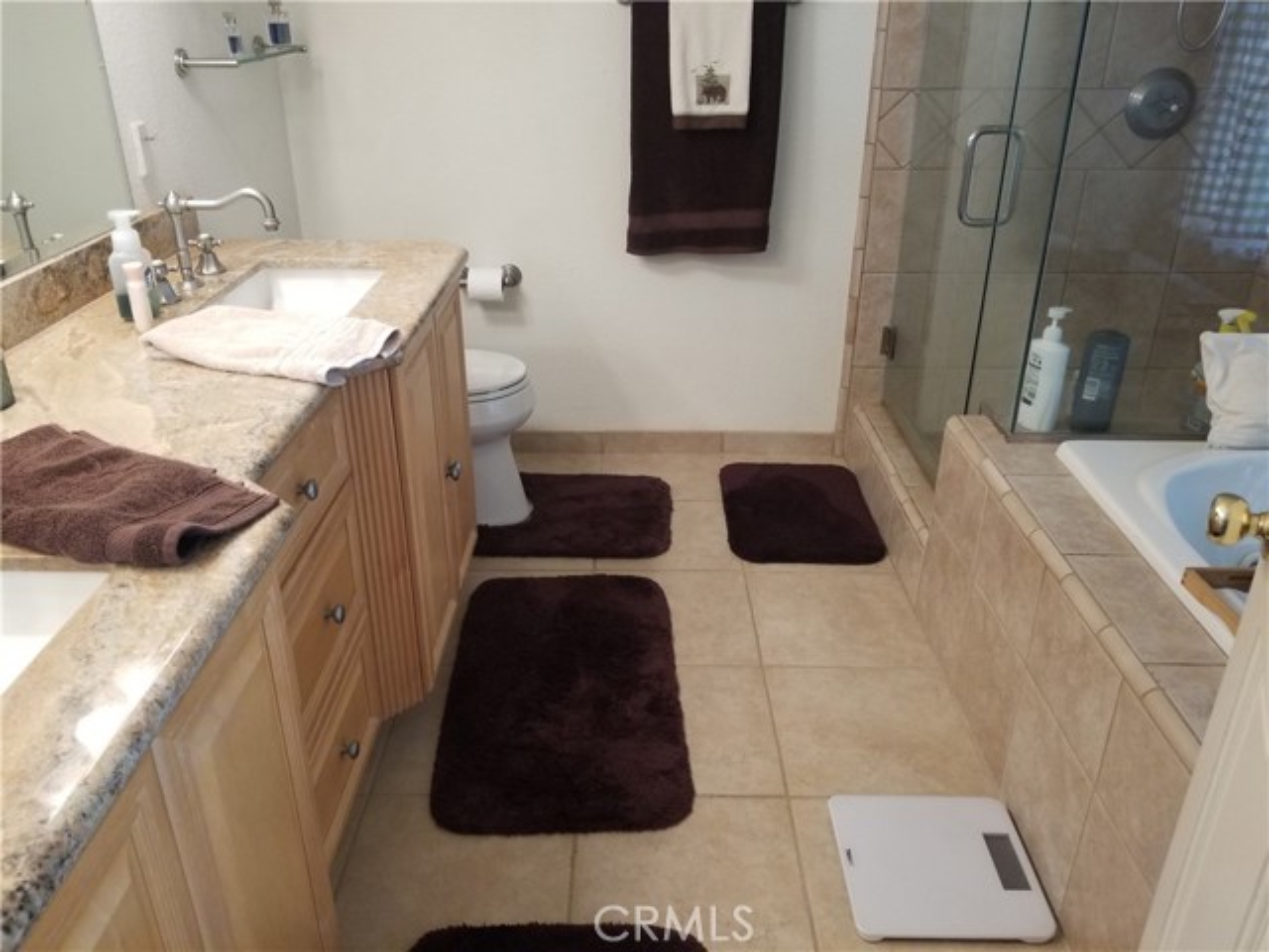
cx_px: 634
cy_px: 476
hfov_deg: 67.3
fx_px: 953
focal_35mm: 26
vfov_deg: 53.1
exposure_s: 1/60
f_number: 1.7
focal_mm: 4.25
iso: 200
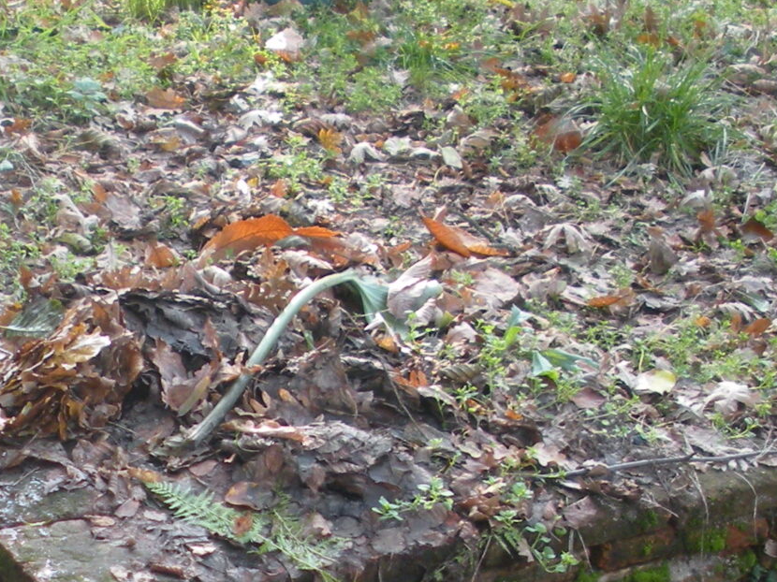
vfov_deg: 13.5
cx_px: 7
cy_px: 575
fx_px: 2423
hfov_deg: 17.8
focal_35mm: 108
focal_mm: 6.3
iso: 121
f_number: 3.5
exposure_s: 1/59.1
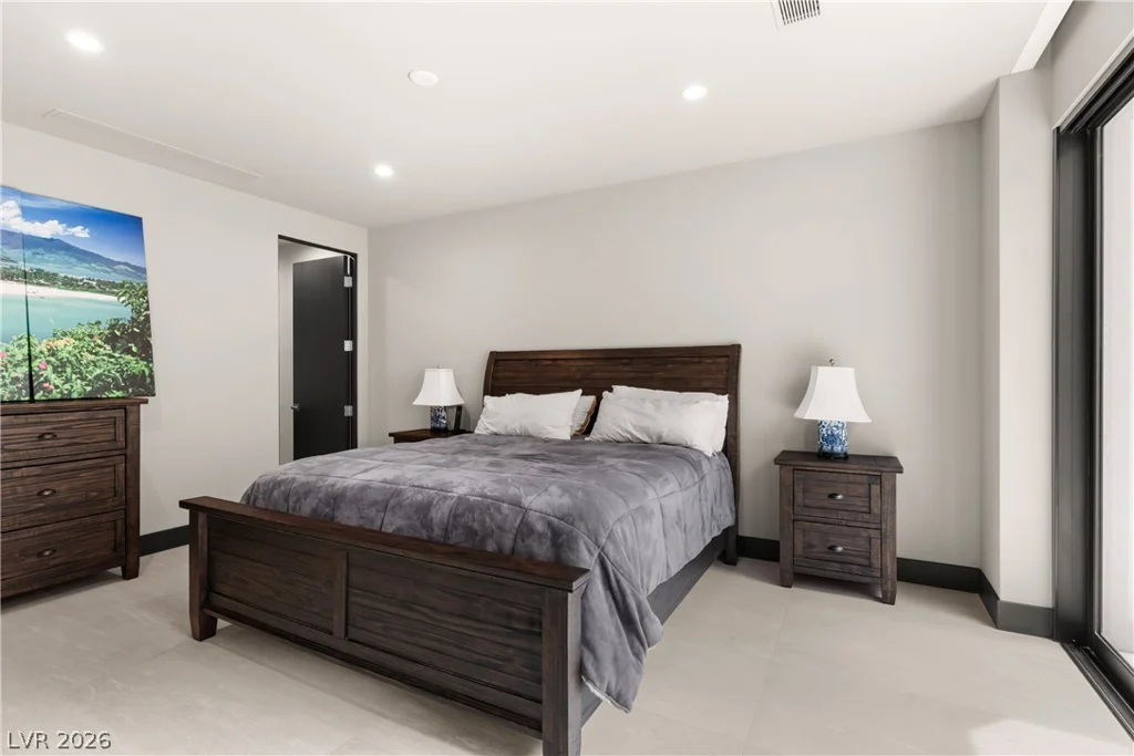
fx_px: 536
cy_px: 378
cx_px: 567
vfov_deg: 70.5
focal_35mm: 17
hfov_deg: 93.3
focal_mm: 17
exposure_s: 1/10
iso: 400
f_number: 8
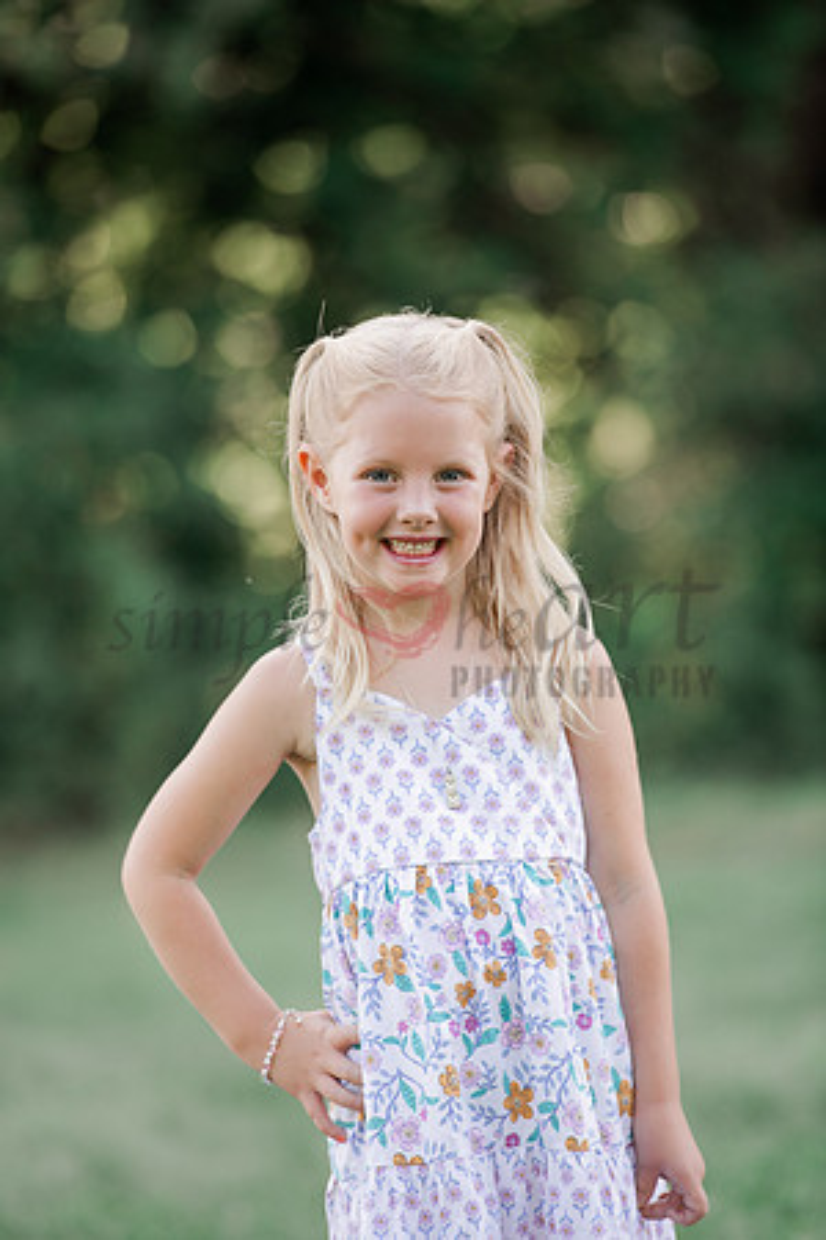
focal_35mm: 200
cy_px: 620
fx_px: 6883
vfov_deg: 10.3
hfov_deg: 6.9
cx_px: 413
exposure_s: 1/400
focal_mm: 200
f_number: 3.5
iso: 320
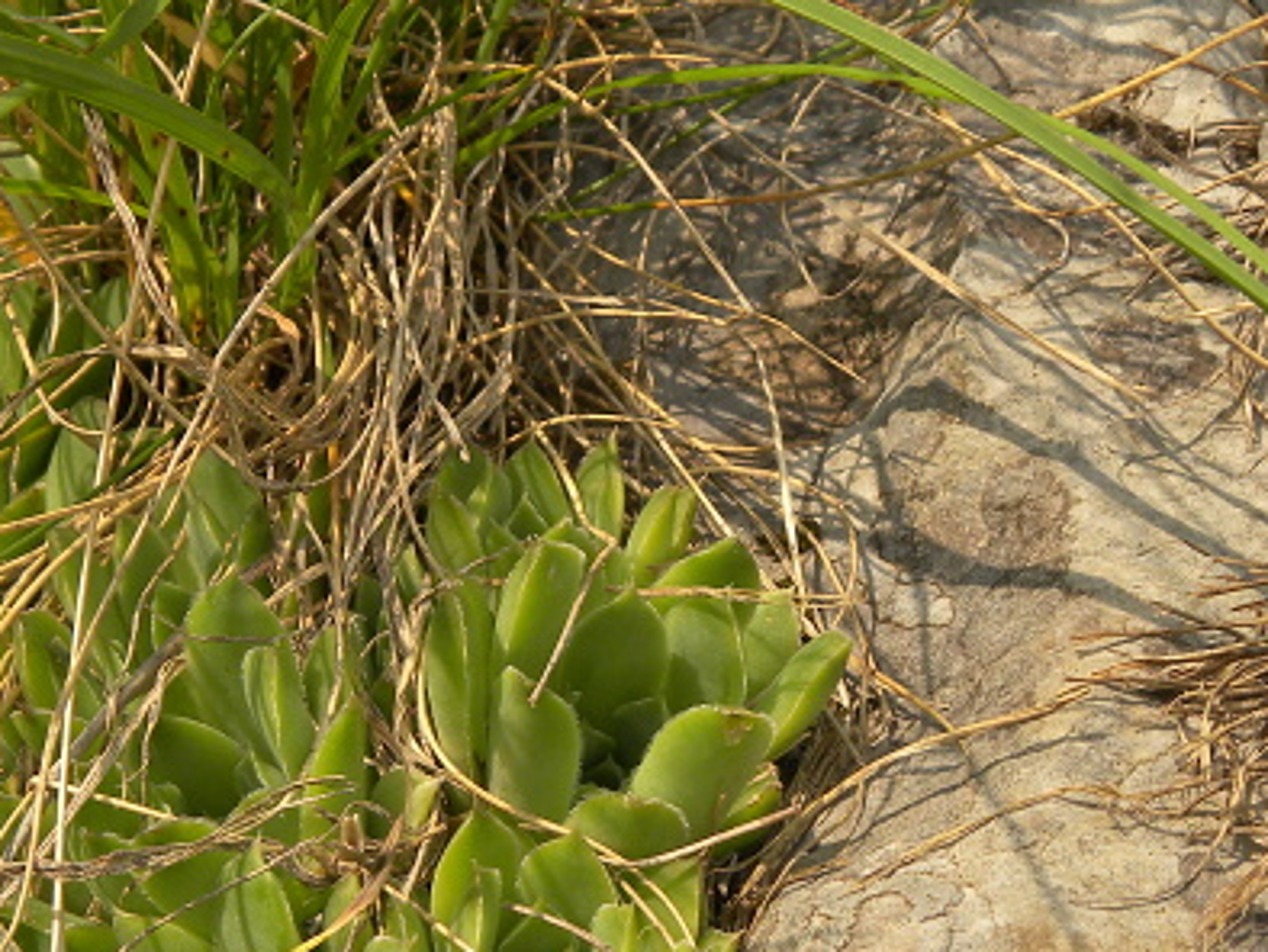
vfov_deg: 21.7
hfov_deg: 28.9
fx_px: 2456
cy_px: 746
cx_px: 534
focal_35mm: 67
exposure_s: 1/500
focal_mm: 5.9
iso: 100
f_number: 4.5
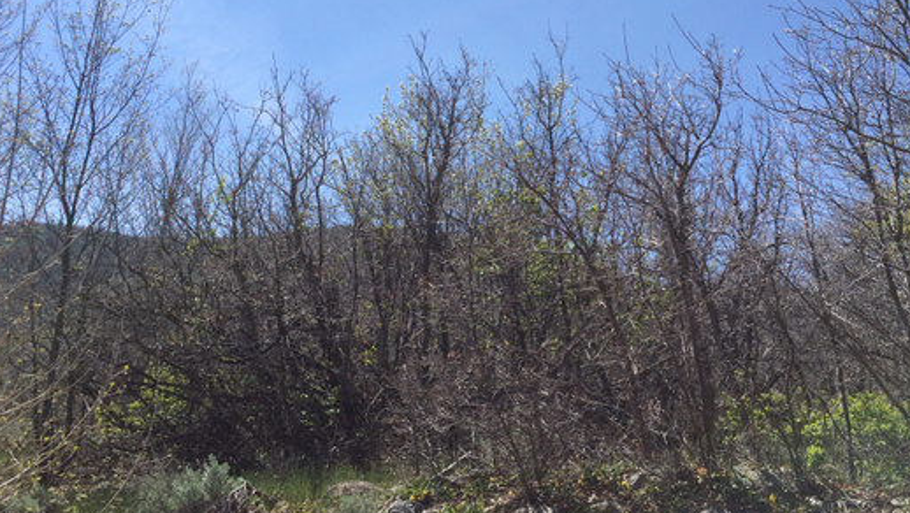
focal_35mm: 39
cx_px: 495
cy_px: 200
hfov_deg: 51.5
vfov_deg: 30.4
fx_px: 942
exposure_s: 1/2415
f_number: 2.2
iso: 32
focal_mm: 4.15
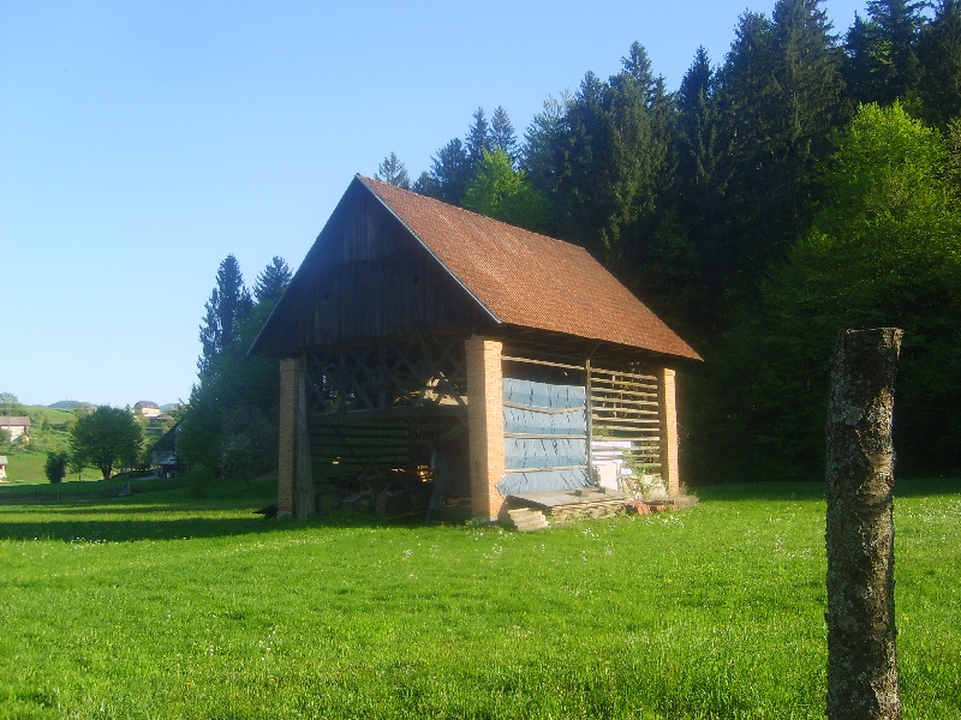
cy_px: 360
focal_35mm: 35
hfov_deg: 52.6
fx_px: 972
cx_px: 480
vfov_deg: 40.7
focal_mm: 5.8
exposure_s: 1/350
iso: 50
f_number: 2.8
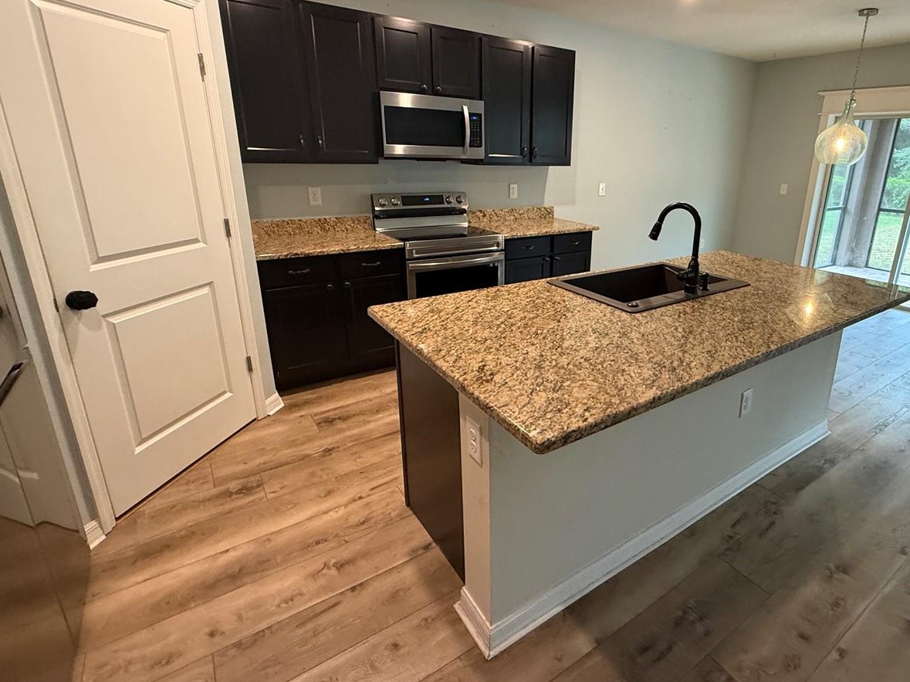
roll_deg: -2.7
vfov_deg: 68.4
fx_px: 499
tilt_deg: -13.4
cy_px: 302
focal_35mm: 19
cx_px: 552
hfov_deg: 83.5
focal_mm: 2.22
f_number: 2.2
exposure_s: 1/60
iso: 400
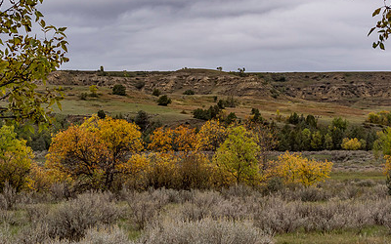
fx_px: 1311
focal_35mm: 123
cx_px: 208
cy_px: 191
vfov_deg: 10.6
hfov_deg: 17.0
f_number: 8
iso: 320
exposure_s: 1/60
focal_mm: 40
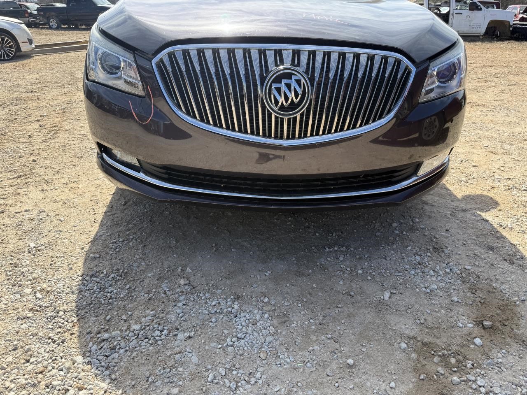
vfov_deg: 56.8
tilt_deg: -26.2
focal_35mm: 24
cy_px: 198
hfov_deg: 71.6
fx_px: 365
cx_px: 264
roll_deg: +1.8
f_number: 1.78
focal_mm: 6.76
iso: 80
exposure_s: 1/1901
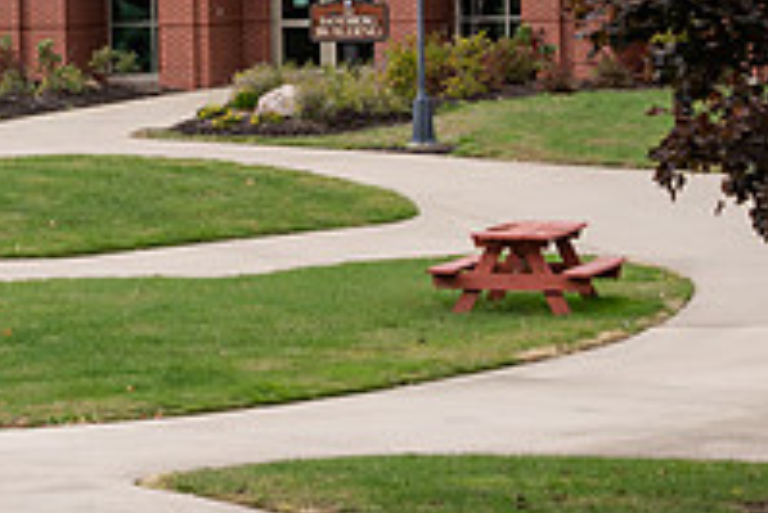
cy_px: 6
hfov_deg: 10.0
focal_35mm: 204
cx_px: 81
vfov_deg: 6.7
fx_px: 4355
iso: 200
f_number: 5.6
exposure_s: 1/500
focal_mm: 70
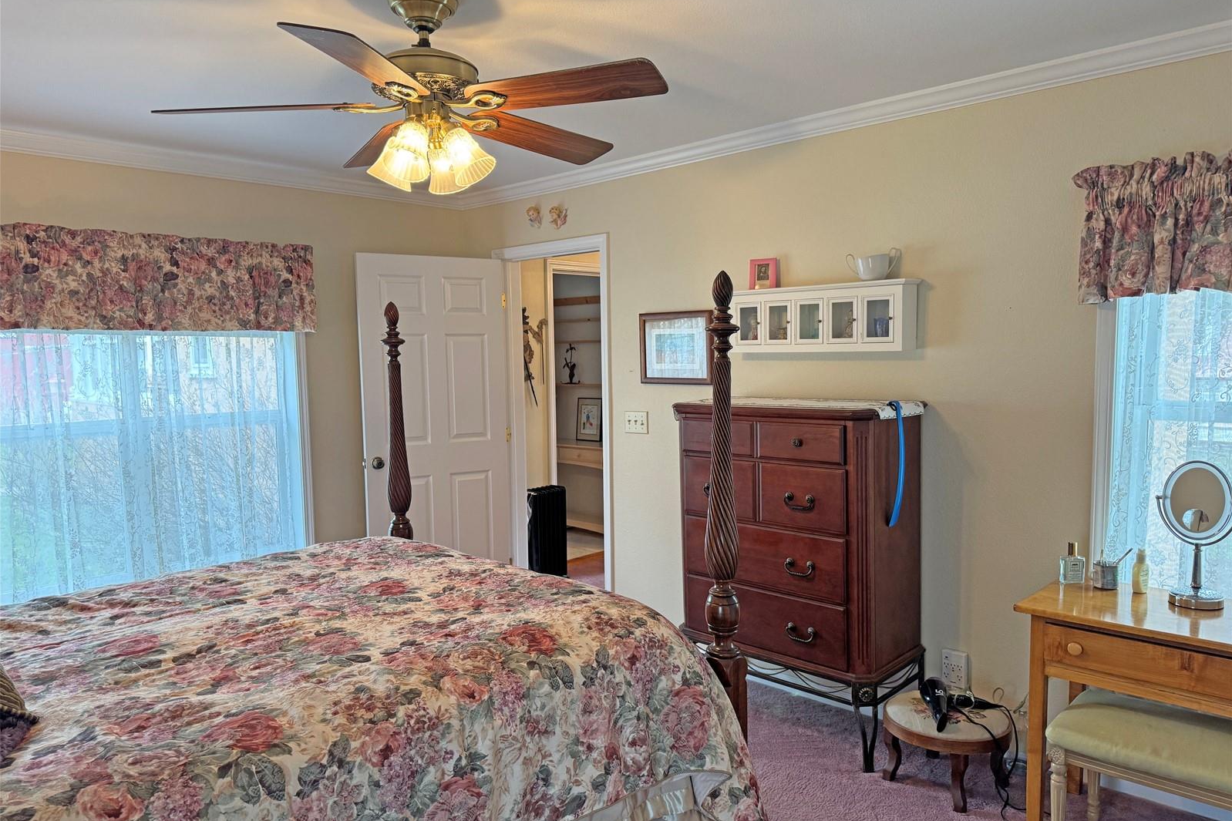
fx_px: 855
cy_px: 429
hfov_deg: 71.5
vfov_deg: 51.3
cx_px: 616
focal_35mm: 25
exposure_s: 1/60
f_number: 1.78
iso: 160
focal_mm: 6.76
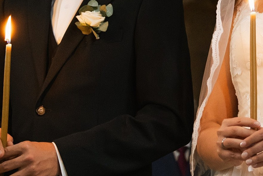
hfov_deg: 15.3
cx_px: 273
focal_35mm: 131
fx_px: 957
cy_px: -42
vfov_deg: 10.3
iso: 2500
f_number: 2.8
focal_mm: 28
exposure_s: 1/100
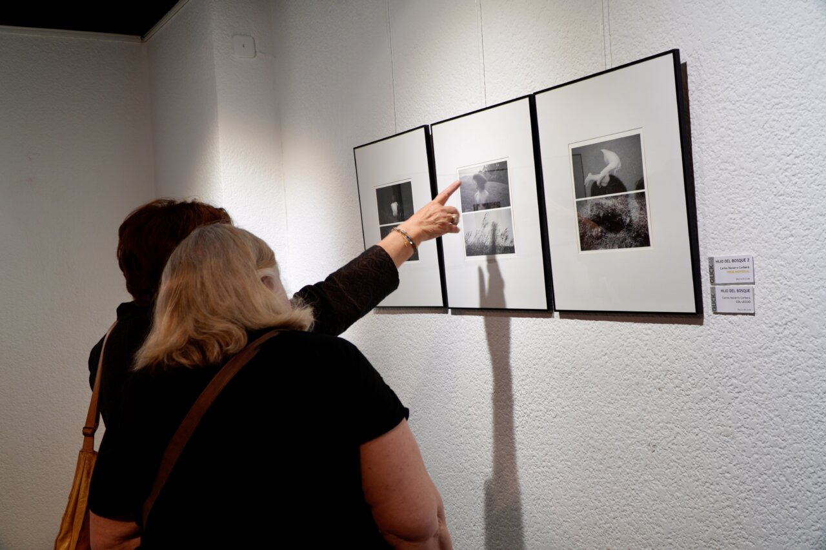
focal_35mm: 33
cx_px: 413
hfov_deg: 57.2
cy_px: 275
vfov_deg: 40.0
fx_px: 757
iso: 100
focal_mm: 22
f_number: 4.5
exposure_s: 1/50
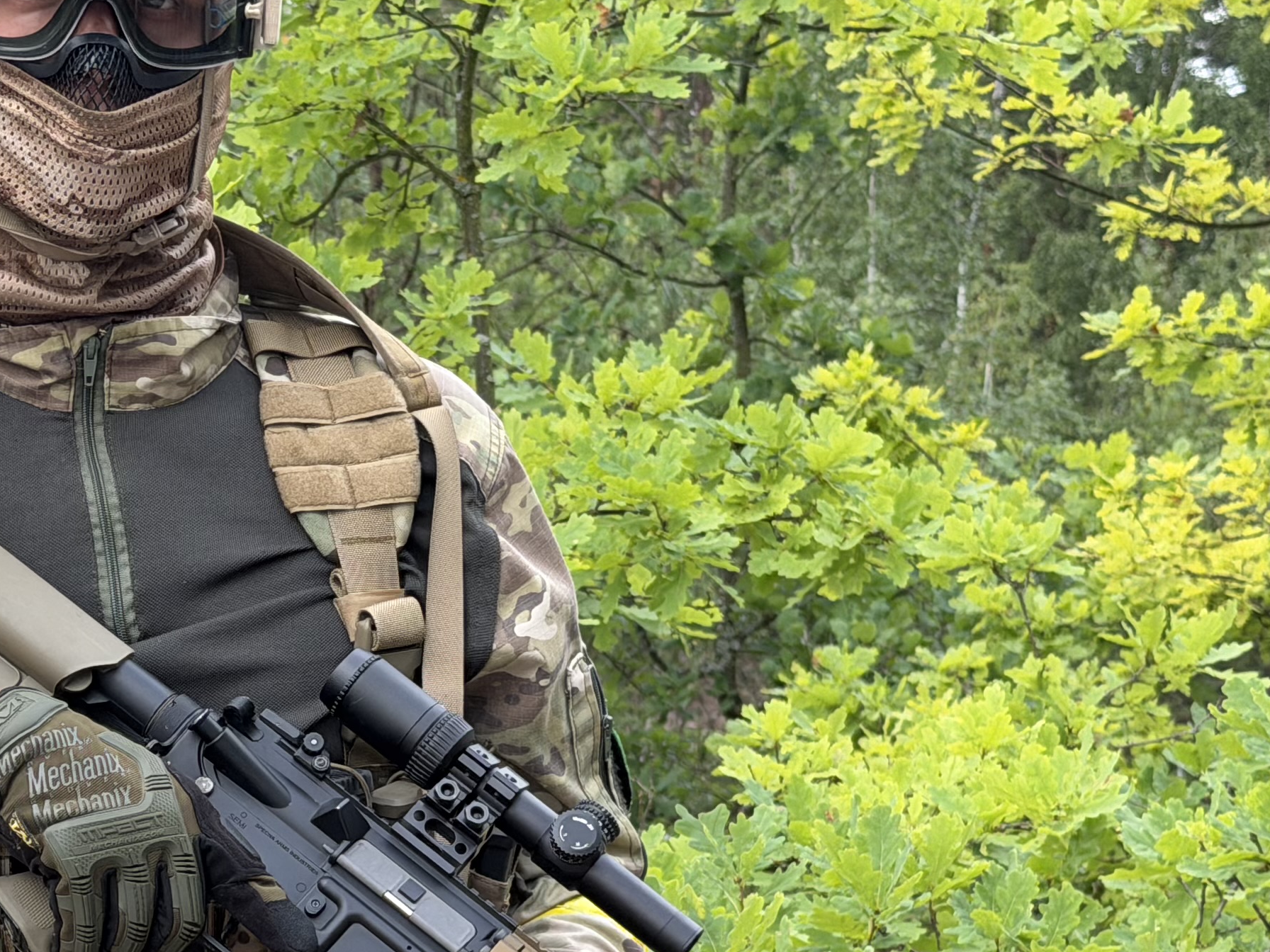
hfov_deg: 18.1
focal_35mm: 108
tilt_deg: -7.3
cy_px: 725
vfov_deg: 13.7
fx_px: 3962
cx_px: 297
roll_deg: -1.2
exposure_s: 1/652
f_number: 1.78
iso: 64
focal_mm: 6.76
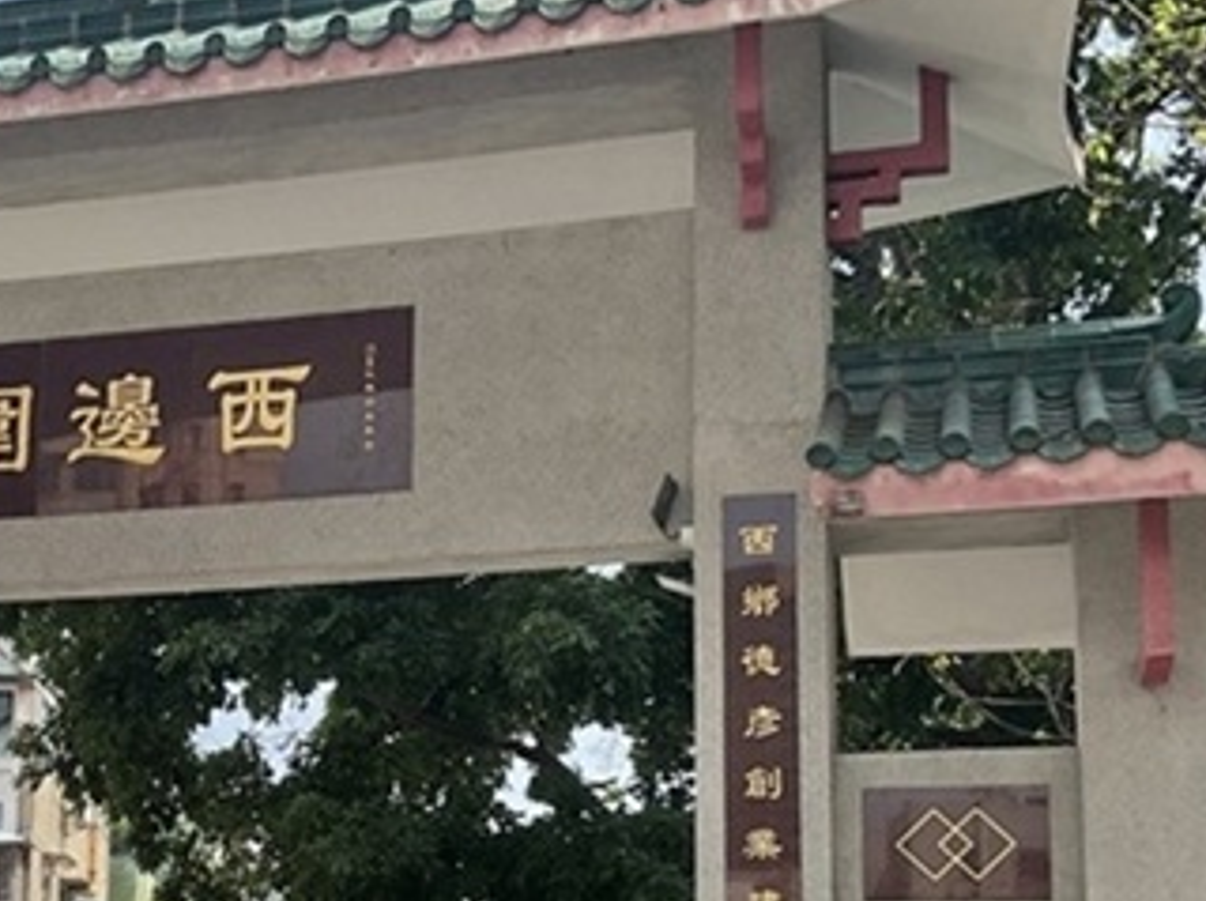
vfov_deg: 20.3
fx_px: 2470
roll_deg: -0.8
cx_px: 213
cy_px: 777
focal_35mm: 71
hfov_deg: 26.8
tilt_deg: +10.4
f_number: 1.8
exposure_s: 1/929
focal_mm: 3
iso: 16
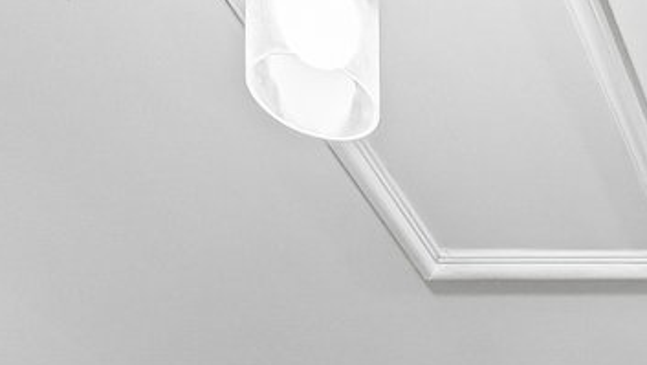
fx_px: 1459
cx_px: 1078
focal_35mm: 85
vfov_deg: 9.5
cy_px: 1217
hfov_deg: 20.0
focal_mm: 14
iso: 2500
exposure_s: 1/640
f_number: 8
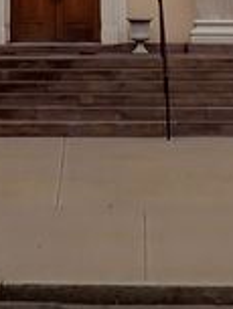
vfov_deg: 11.7
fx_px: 1174
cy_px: -479
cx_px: 59
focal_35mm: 131
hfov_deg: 11.3
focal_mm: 4.5
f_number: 2.8
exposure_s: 1/800
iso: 100
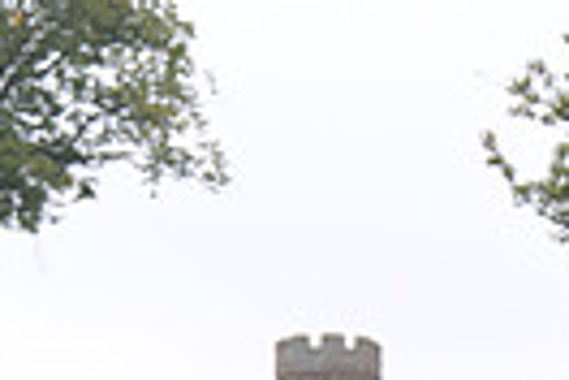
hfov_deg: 5.7
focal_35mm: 356
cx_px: 1082
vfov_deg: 3.8
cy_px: 659
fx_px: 5626
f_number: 4
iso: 1250
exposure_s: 1/1250
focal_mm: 81
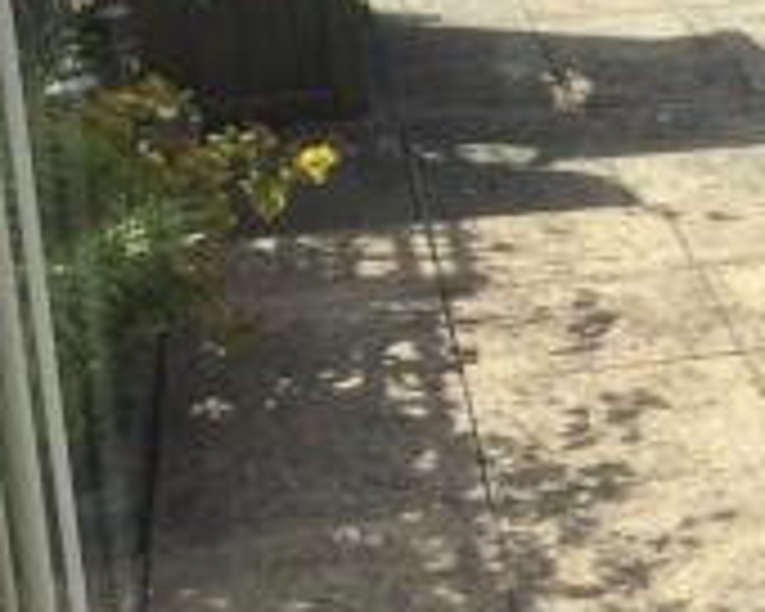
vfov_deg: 14.6
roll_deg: +0.2
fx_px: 2355
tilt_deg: -15.9
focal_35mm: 104
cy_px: -11
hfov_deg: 16.9
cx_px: 1105
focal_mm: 3.3
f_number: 2.4
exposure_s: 1/715
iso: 25
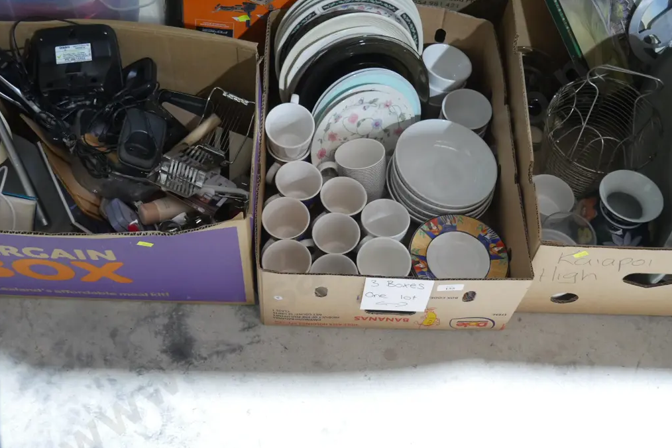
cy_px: 254
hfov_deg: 46.4
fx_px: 784
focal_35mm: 42
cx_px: 337
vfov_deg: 31.9
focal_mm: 20
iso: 3200
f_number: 4.5
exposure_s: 1/50
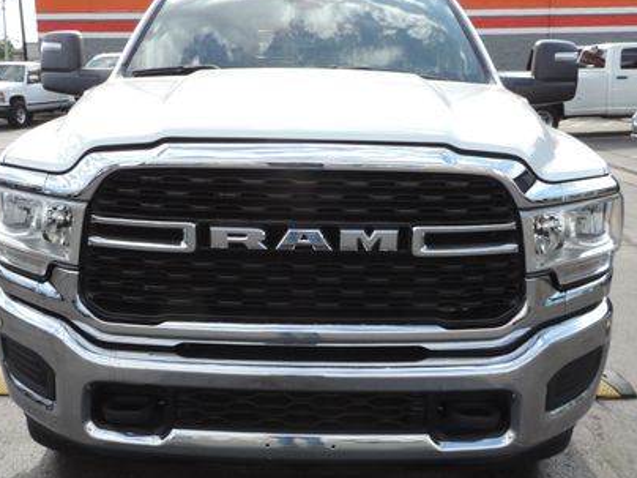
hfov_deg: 49.0
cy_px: 268
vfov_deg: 37.7
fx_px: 699
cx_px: 309
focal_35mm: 38
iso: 80
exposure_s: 1/500
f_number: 3
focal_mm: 4.3
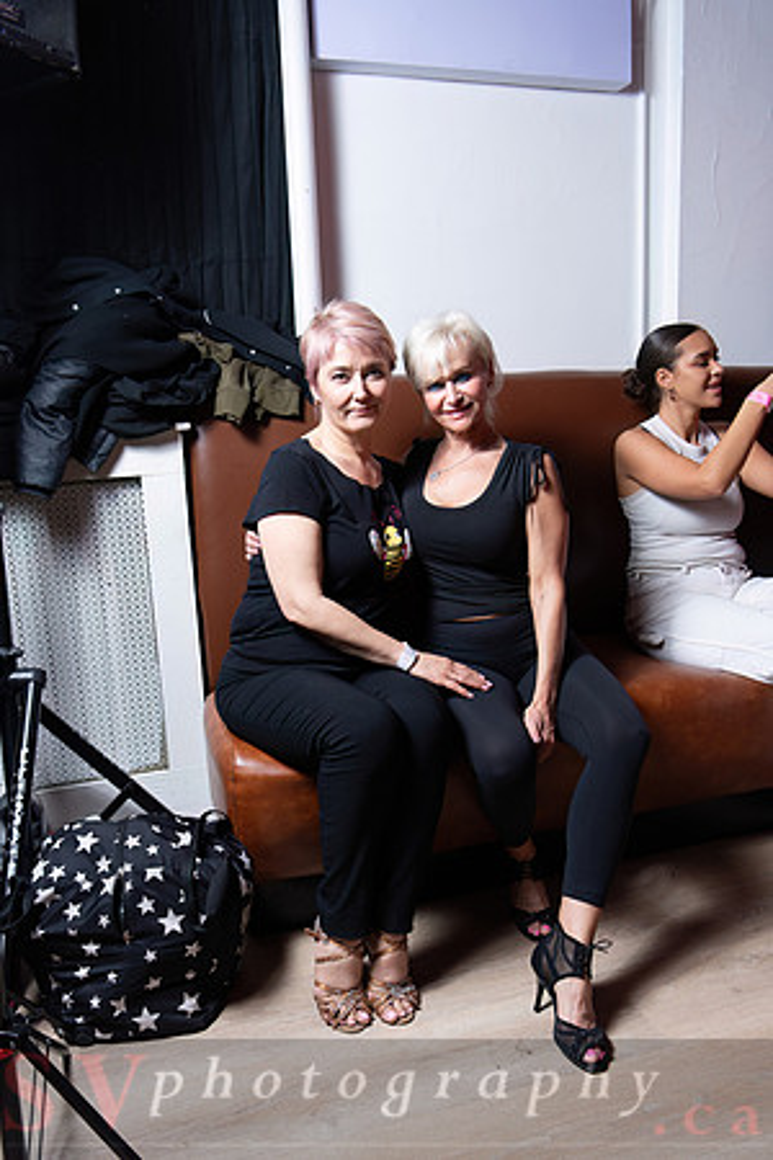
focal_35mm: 30
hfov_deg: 43.6
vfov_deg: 61.9
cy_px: 580
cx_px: 386
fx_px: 966
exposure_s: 1/100
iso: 500
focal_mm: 30
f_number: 4
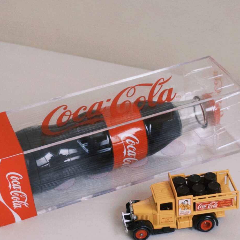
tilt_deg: -34.7
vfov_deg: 49.6
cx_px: 123
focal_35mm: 33
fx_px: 259
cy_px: 139
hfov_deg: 49.7
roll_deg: +7.3
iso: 64
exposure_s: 1/122
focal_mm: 5.96
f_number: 1.6
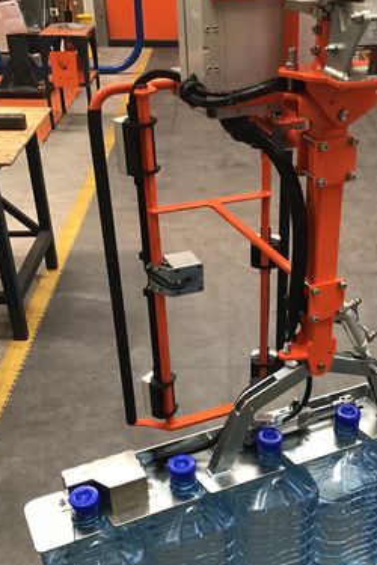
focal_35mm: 43
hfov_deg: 30.9
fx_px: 675
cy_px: 362
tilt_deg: -34.0
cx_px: 260
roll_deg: +0.1
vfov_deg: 45.0
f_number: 2.4
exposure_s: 1/33
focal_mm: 3.3
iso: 25
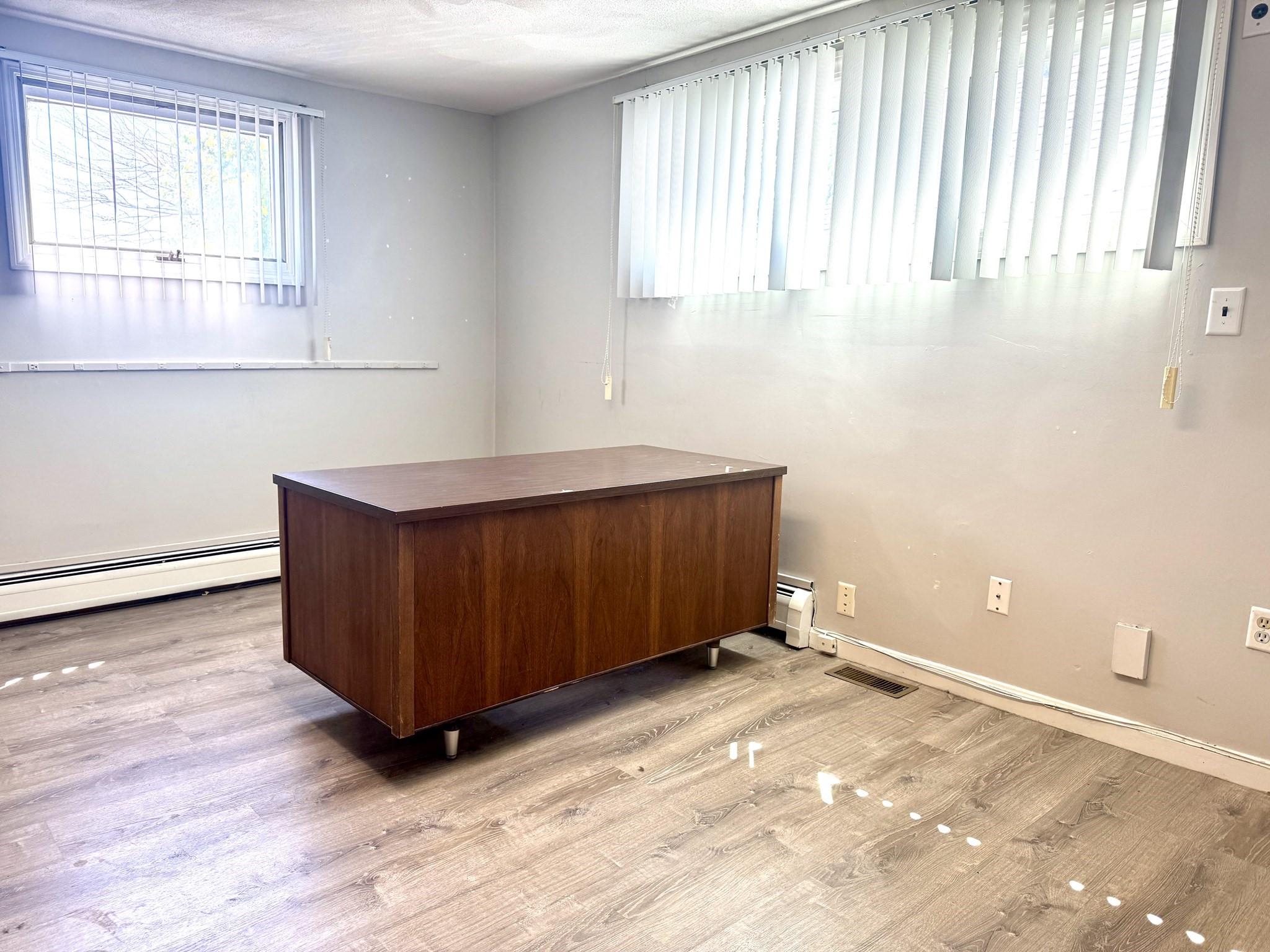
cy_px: 476
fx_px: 881
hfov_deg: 71.6
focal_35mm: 24
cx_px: 635
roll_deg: -1.4
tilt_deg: -9.6
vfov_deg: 56.8
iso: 100
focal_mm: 6.76
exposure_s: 1/147
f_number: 1.78
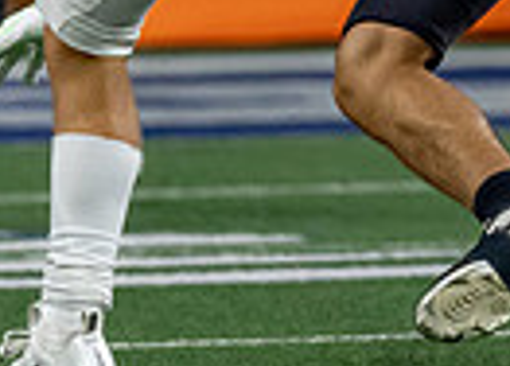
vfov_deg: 1.2
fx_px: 17075
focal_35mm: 1177
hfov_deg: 1.7
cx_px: 385
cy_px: -449
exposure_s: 1/1600
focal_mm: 138
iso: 1600
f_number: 2.8
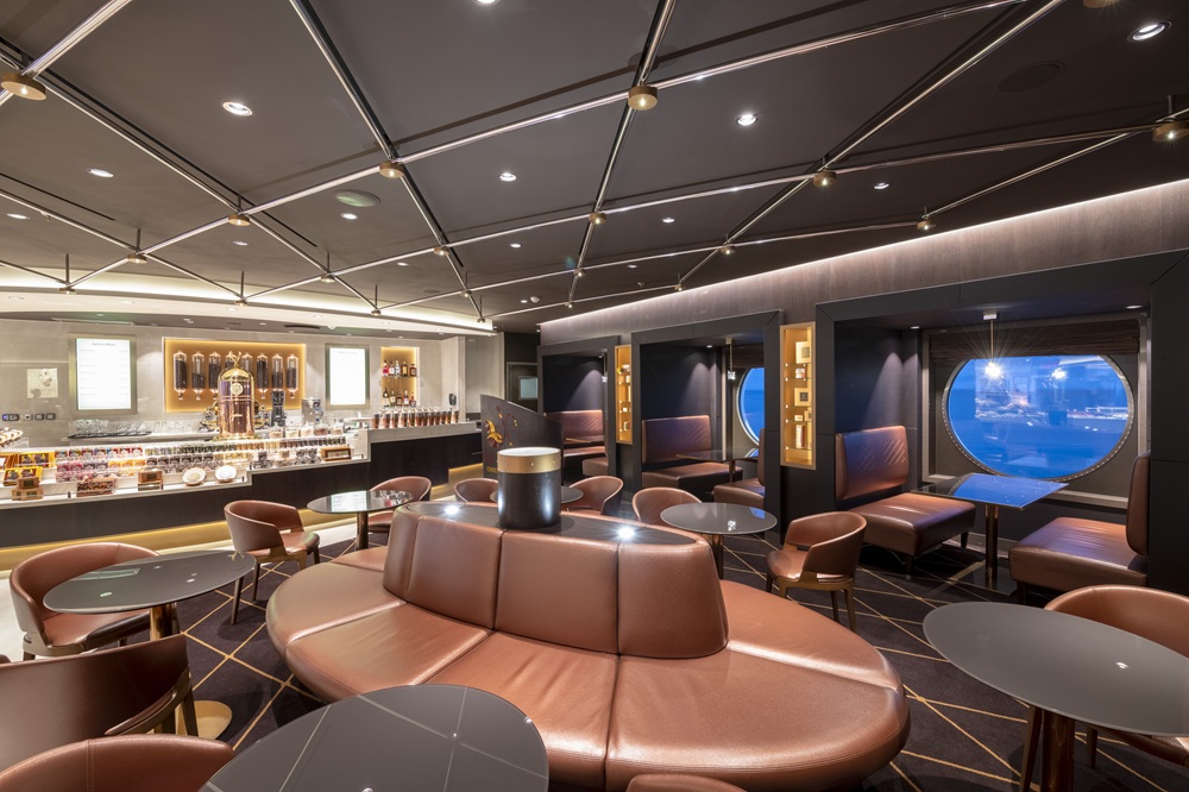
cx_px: 594
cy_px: 396
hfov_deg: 100.4
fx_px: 495
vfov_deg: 77.3
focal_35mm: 15
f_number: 11
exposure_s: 1/2
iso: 800
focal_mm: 15
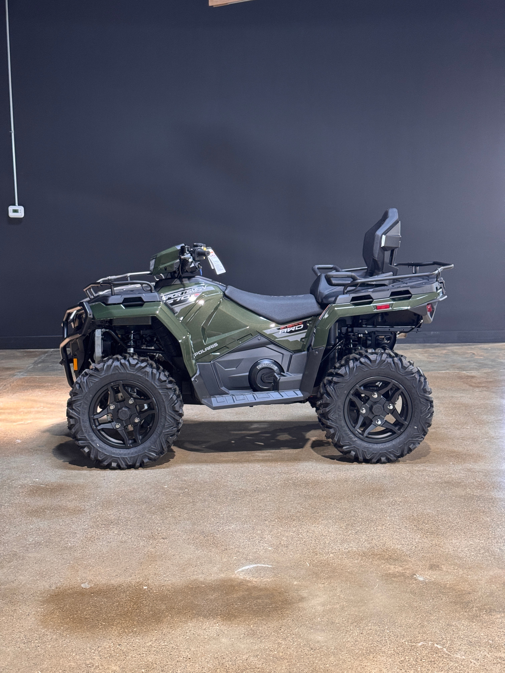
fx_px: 934
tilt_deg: -7.0
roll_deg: +0.9
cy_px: 336
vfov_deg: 39.7
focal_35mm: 48
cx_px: 252
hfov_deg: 30.3
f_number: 1.78
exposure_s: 1/60
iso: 200
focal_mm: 6.76
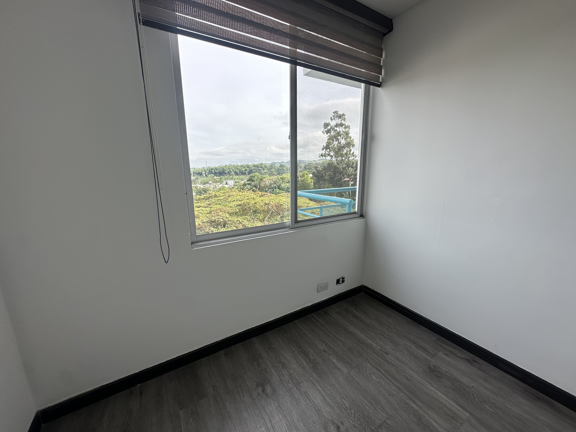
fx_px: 233
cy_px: 216
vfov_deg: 85.7
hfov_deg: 102.1
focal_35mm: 14
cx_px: 288
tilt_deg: -11.5
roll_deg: -0.3
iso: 40
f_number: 2.2
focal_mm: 2.22
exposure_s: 1/373
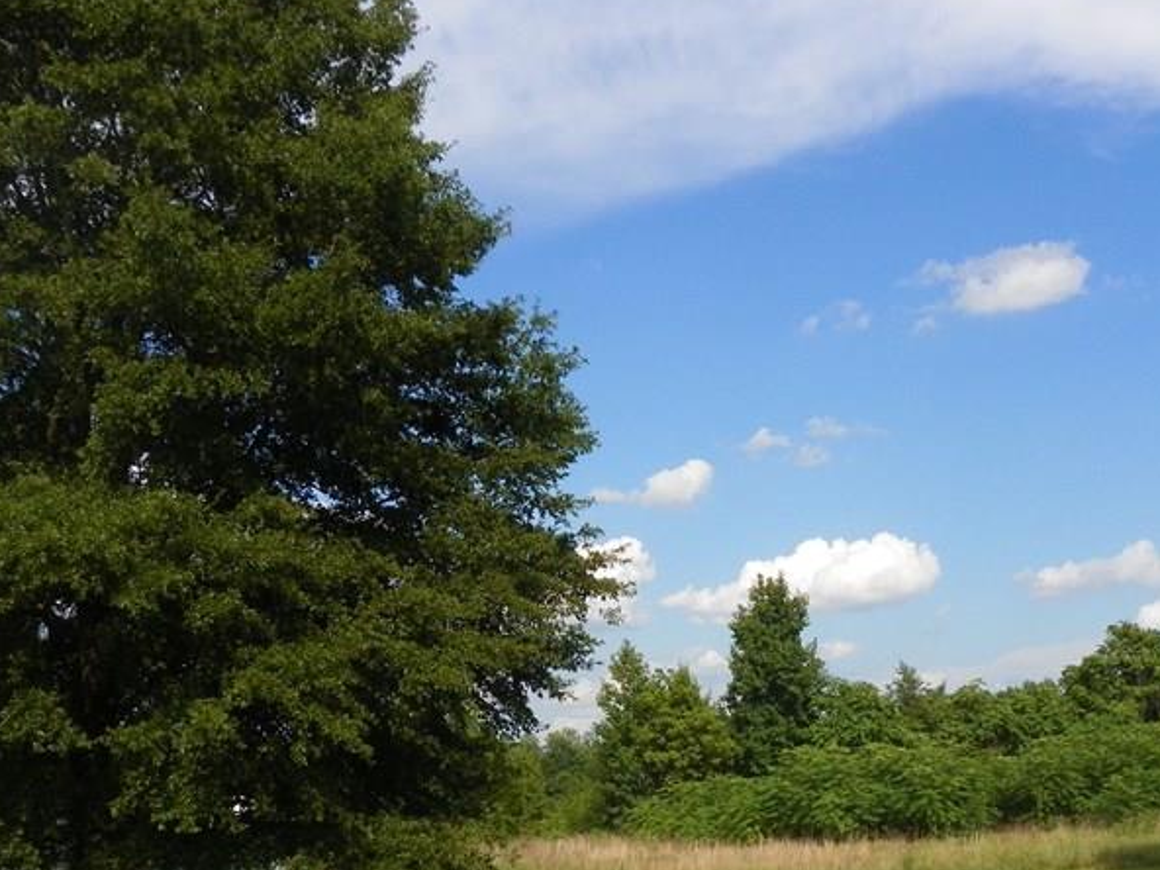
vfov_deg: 31.1
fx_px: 1508
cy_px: 729
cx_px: 684
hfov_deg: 41.9
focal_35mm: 45
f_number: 5.6
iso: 64
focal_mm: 4.6
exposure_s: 1/320
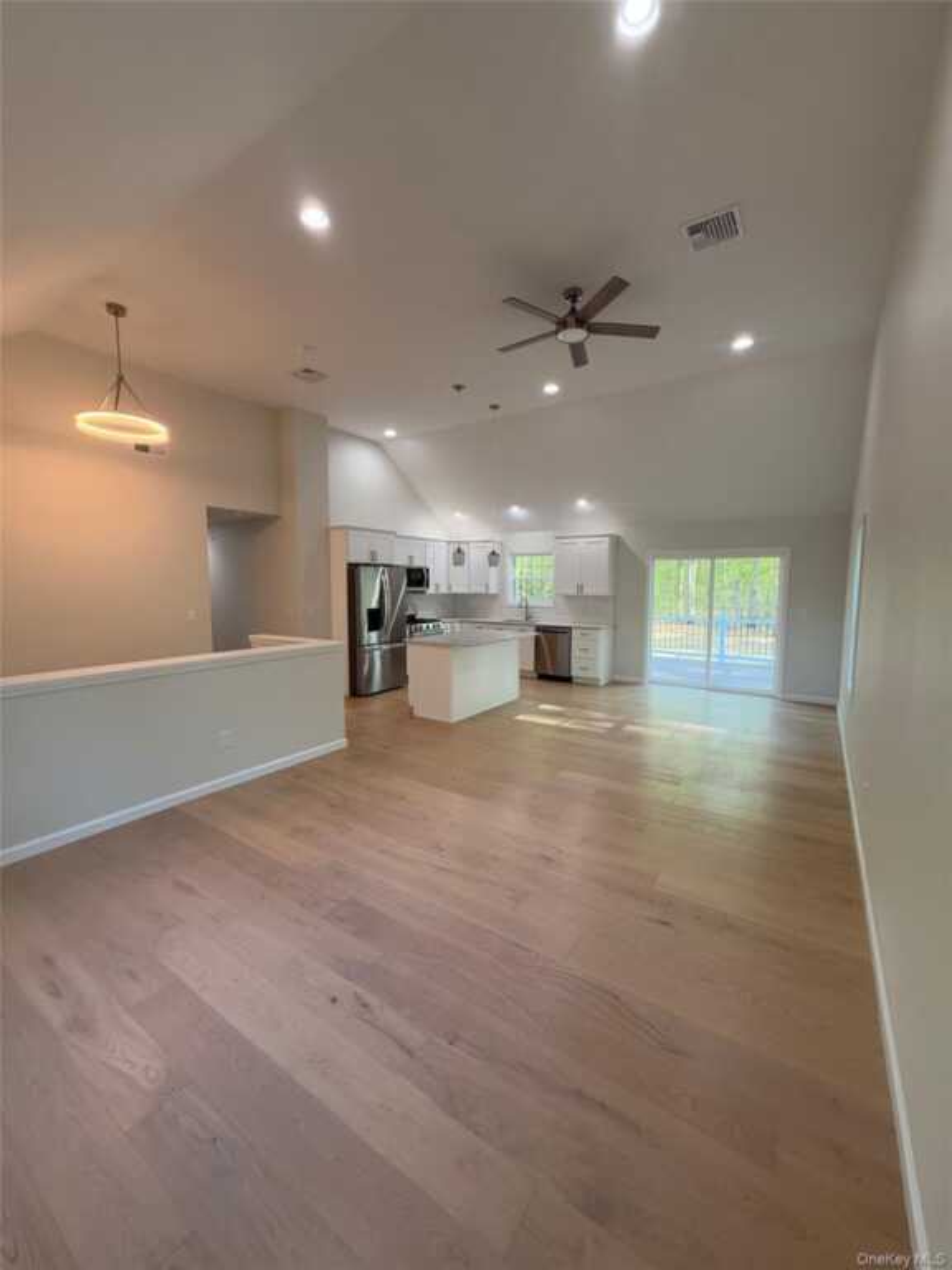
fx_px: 513
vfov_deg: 102.1
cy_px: 635
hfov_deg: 85.7
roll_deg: -0.8
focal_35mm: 14
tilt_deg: -5.3
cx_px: 476
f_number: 2.2
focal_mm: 2.22
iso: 250
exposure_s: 1/120
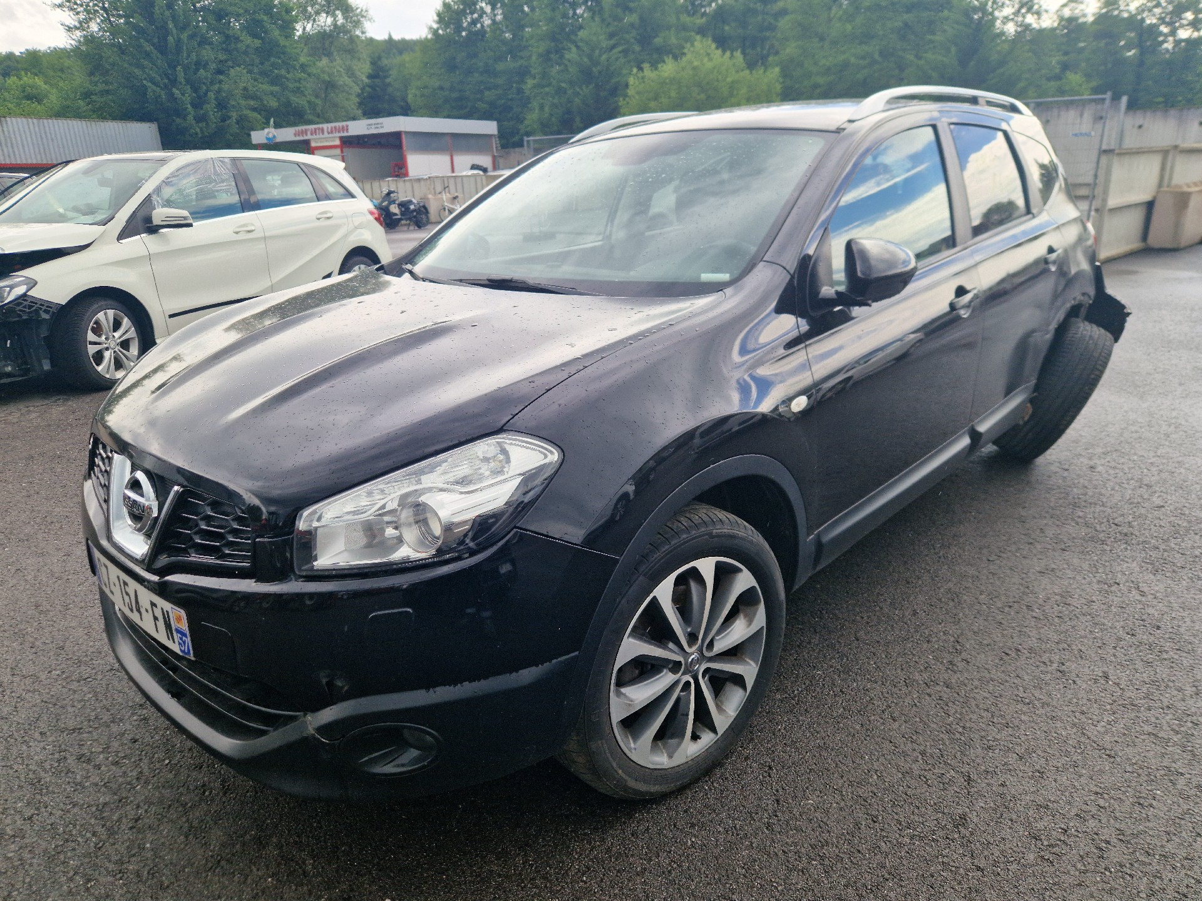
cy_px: 450
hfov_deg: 73.9
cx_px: 601
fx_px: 799
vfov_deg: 58.9
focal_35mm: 23
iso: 50
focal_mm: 5.4
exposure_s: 1/588
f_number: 1.8
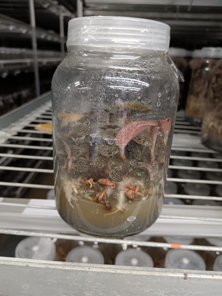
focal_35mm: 27
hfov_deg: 51.3
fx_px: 231
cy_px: 148
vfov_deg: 65.3
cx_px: 111
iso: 995
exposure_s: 1/25
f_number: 1.9
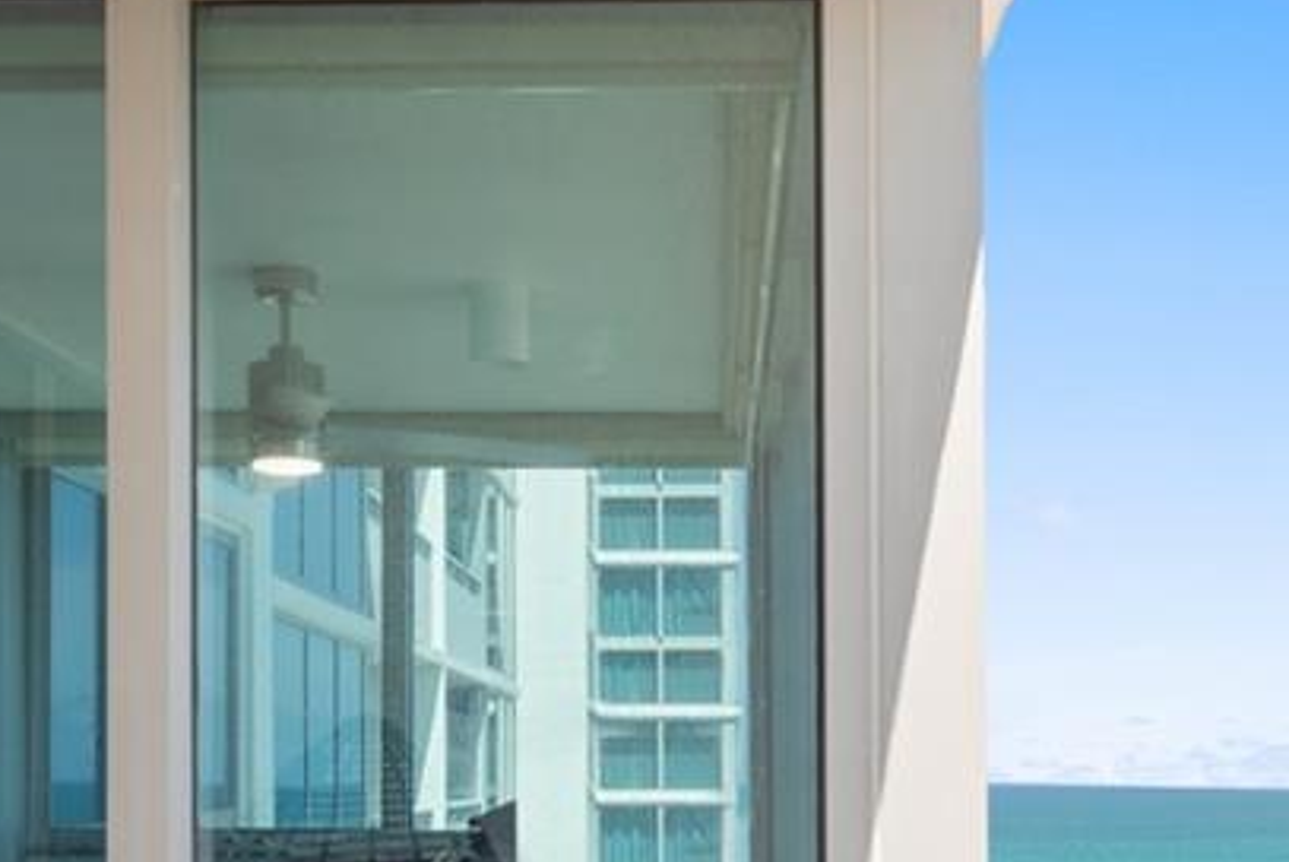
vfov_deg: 23.7
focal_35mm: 55
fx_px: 1971
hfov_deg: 36.2
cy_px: 835
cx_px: 709
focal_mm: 14
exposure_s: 1/50
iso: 250
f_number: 11
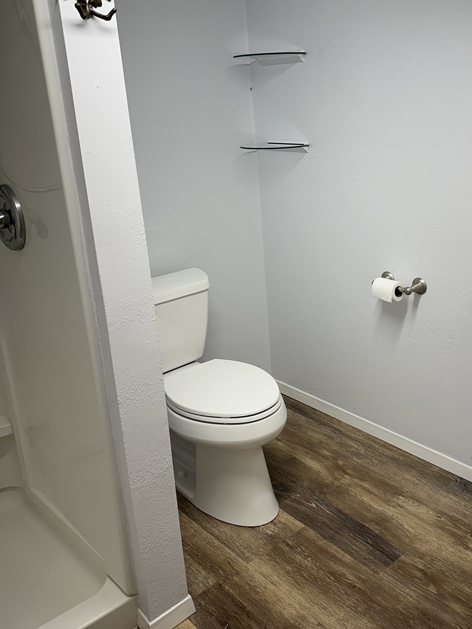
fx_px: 618
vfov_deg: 53.9
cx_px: 318
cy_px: 295
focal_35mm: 34
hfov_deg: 41.2
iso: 100
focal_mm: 6.86
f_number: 1.78
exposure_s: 1/120
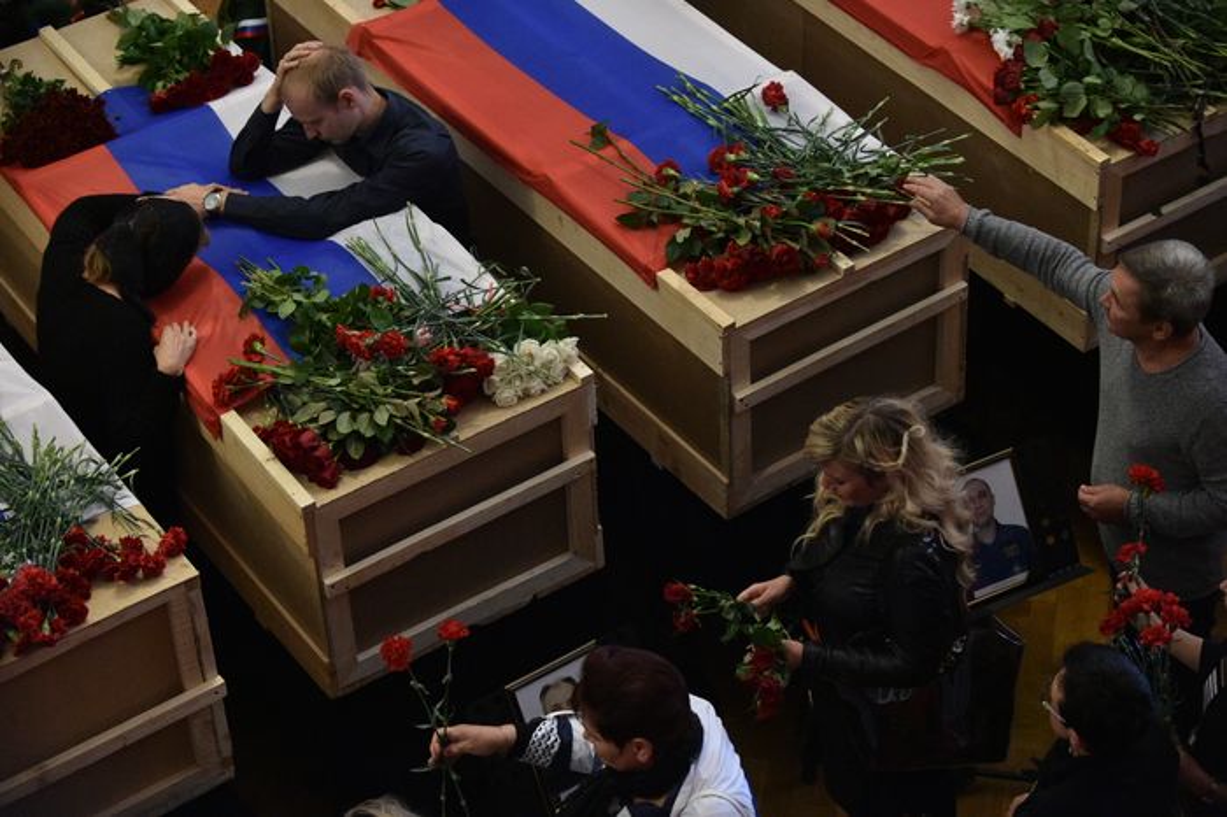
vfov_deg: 17.0
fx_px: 2725
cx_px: 614
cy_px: 408
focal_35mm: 80
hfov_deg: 25.4
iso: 8000
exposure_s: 1/320
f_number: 3.5
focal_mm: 80
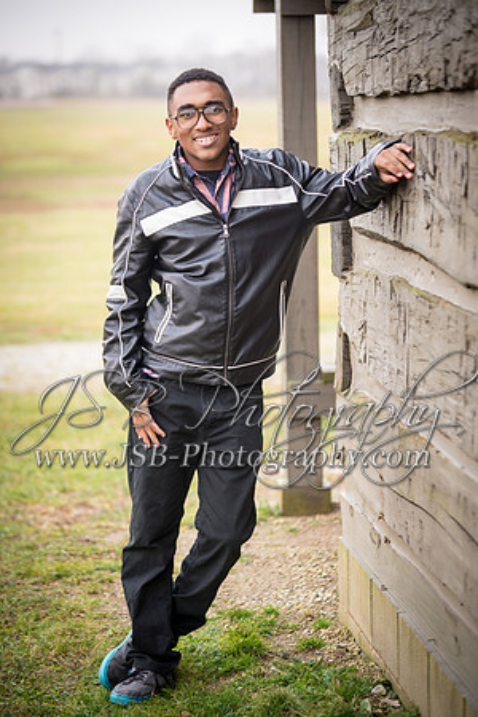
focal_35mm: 110
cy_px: 358
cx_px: 239
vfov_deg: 18.6
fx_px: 2191
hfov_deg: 12.5
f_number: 2.8
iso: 200
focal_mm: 110
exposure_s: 1/50
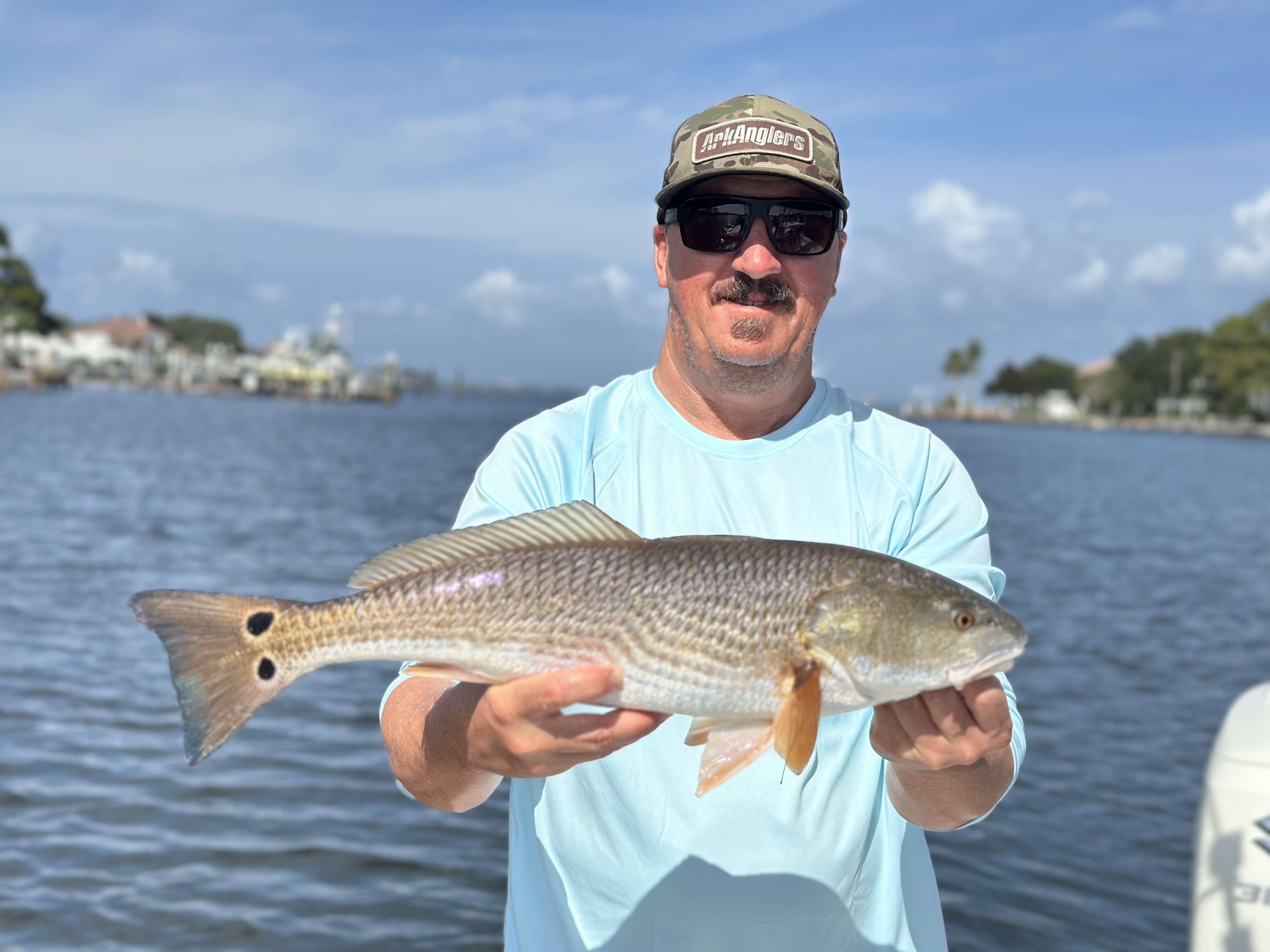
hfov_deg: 39.7
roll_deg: -3.3
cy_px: 476
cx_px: 635
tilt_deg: -3.6
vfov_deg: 30.3
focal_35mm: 48
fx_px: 1761
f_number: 1.78
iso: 80
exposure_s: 1/9804
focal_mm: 6.86
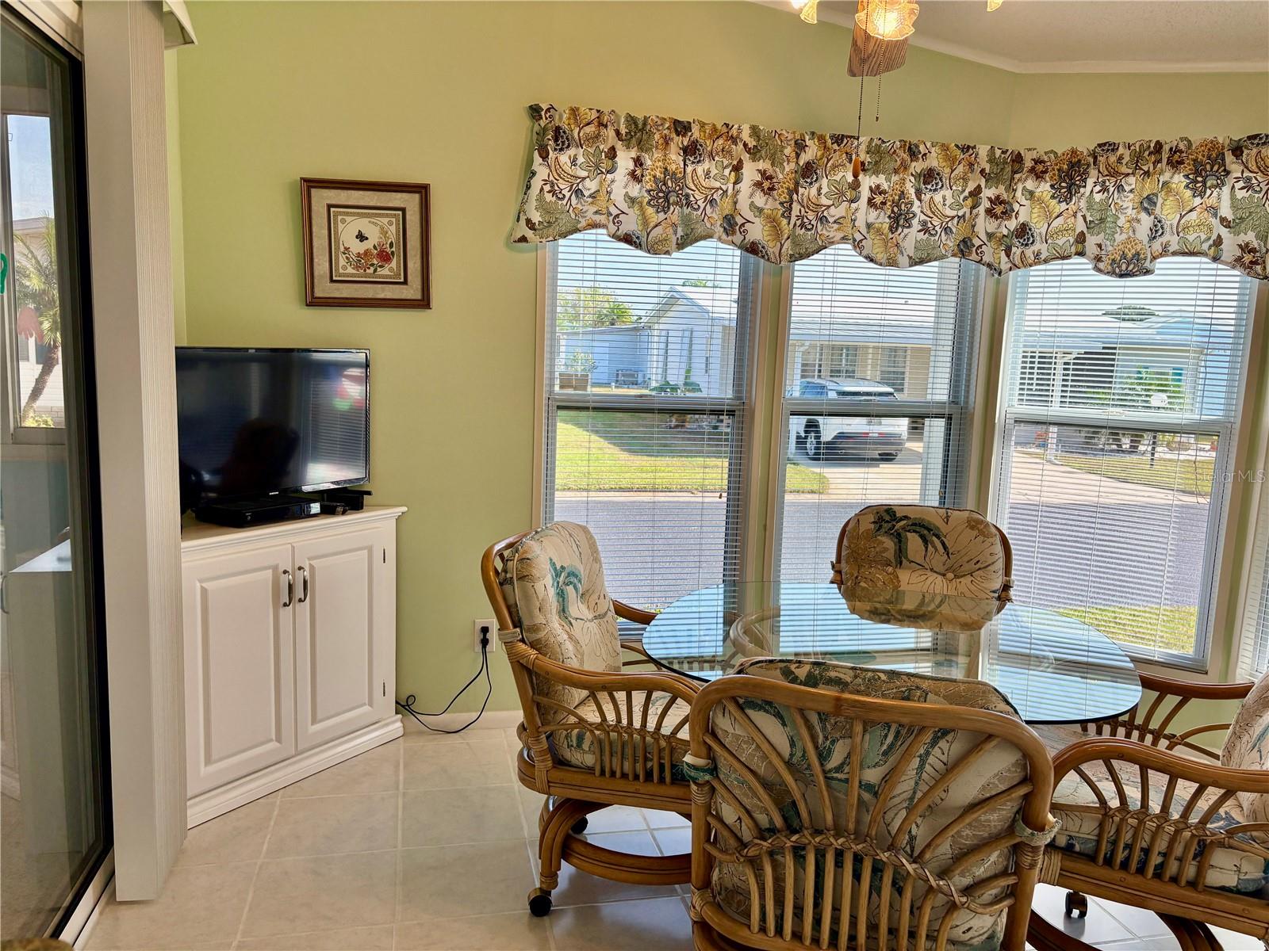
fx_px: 953
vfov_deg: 53.1
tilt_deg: -7.7
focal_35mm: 26
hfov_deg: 67.3
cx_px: 634
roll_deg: -1.4
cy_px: 476
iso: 64
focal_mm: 5.96
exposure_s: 1/456
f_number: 1.6
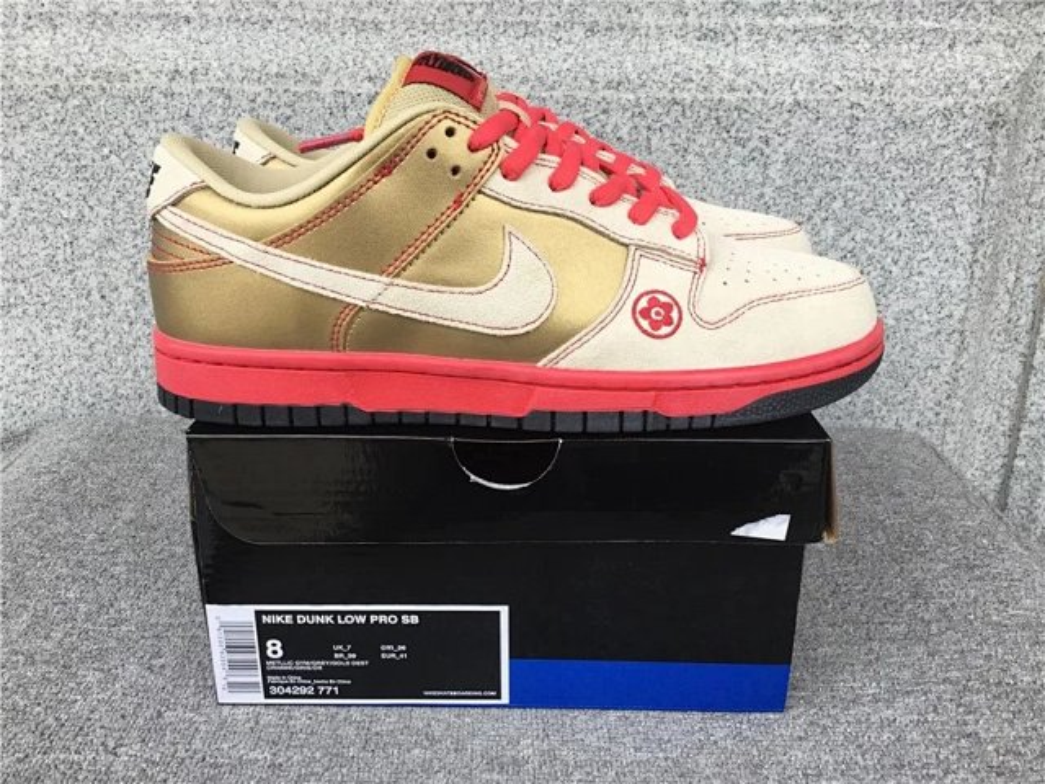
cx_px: 522
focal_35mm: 31
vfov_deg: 45.4
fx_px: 936
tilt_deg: -18.2
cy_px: 392
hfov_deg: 58.4
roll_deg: -0.3
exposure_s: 1/100
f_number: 2.4
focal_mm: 3.3
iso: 40
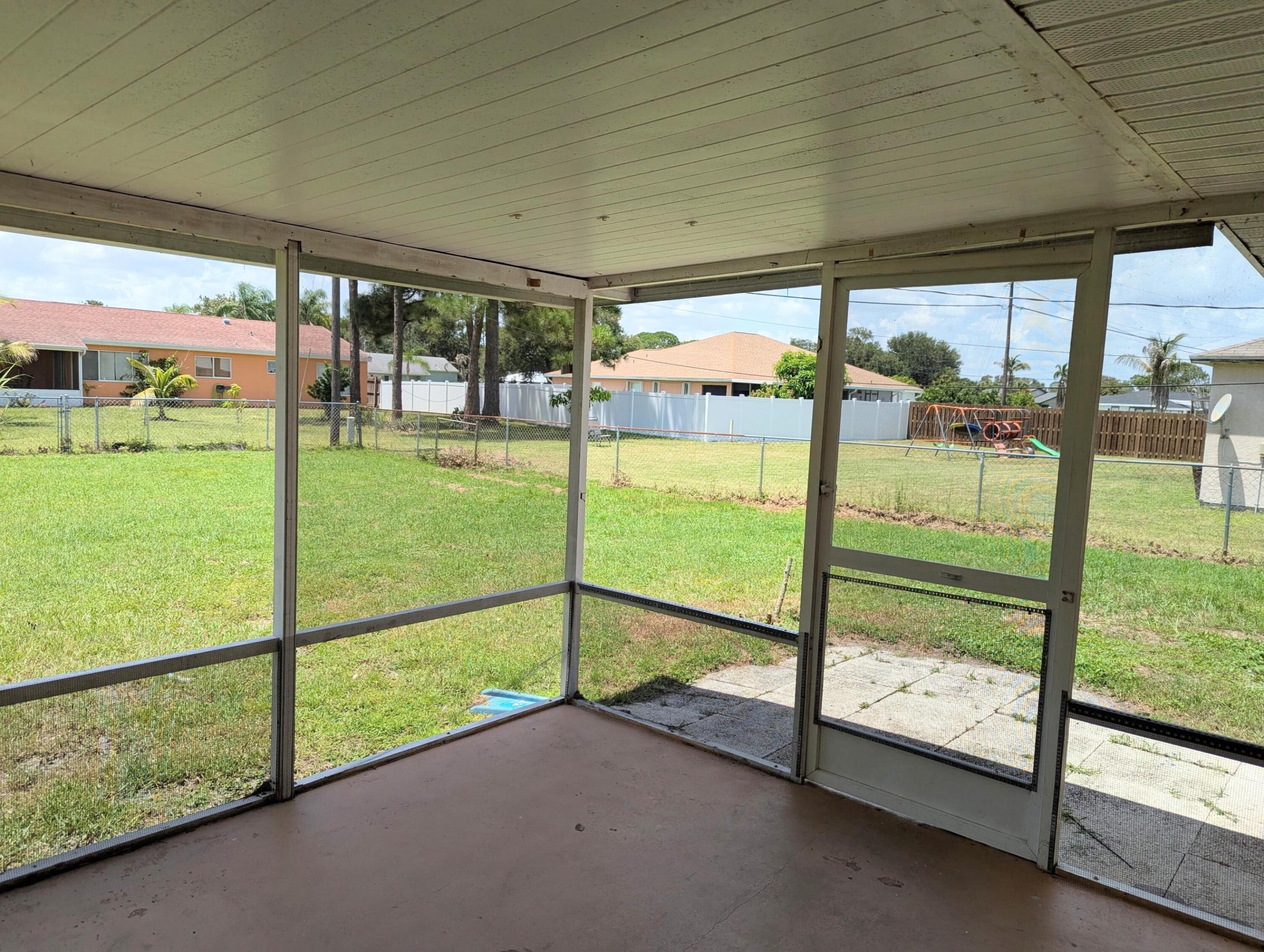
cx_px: 632
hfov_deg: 71.5
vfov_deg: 56.9
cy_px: 476
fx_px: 878
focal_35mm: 24
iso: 46
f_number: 1.85
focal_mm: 6.81
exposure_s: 1/2020
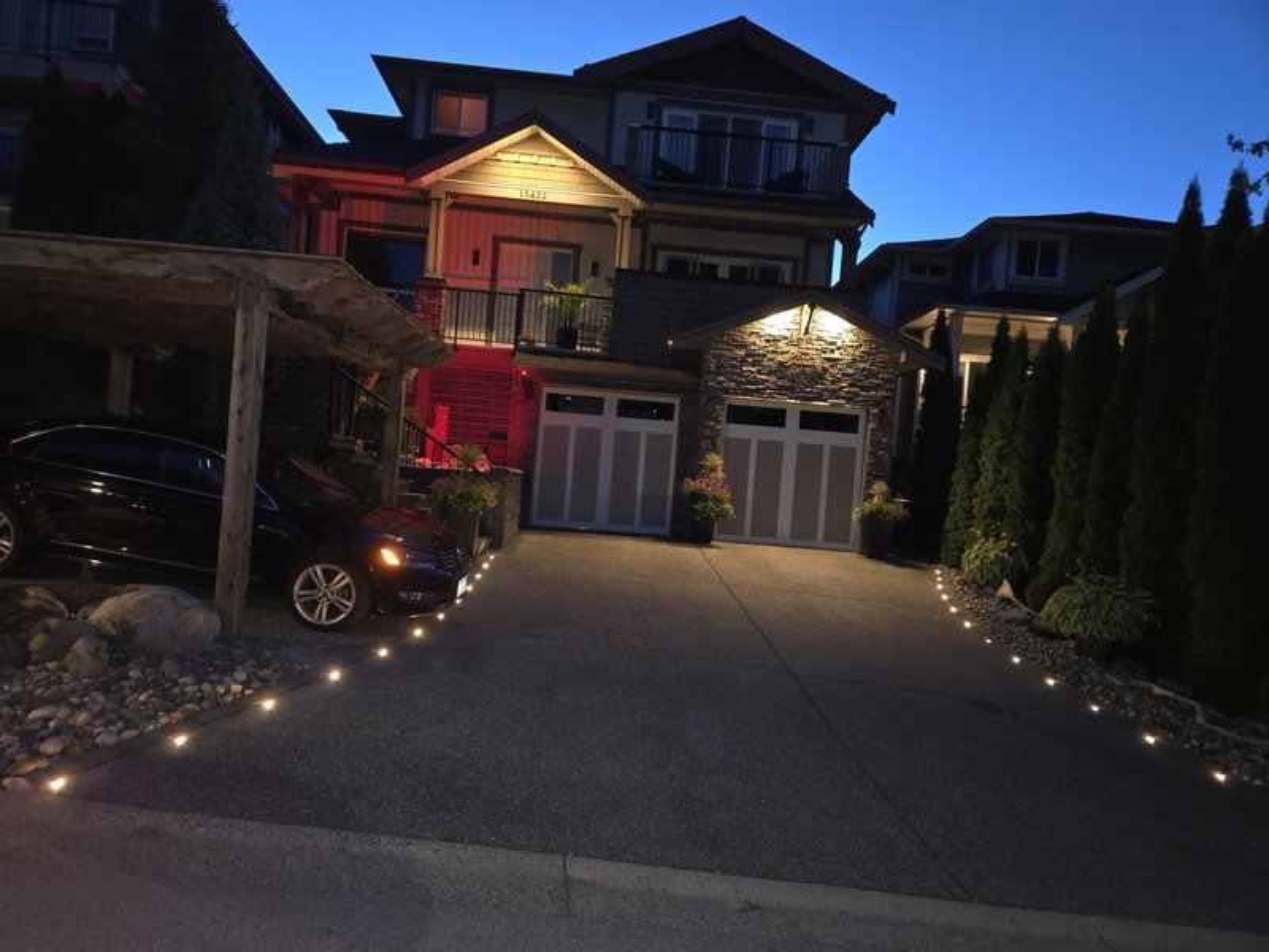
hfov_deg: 73.9
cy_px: 476
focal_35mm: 23
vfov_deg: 58.9
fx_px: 843
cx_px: 634
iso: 500
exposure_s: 1/12
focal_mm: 5.4
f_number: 1.8
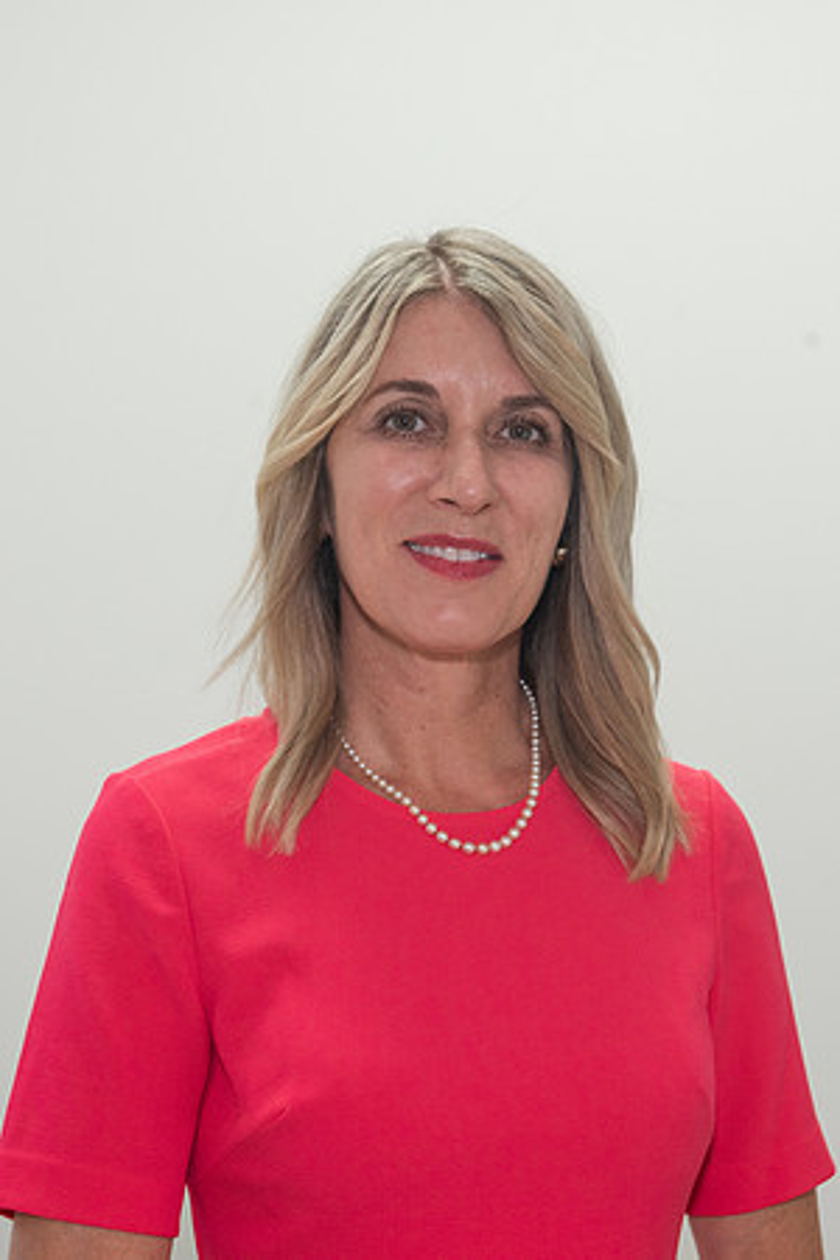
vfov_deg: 23.2
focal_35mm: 88
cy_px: 626
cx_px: 427
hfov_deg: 15.6
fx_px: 3066
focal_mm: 58
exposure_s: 1/100
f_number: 6.3
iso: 400
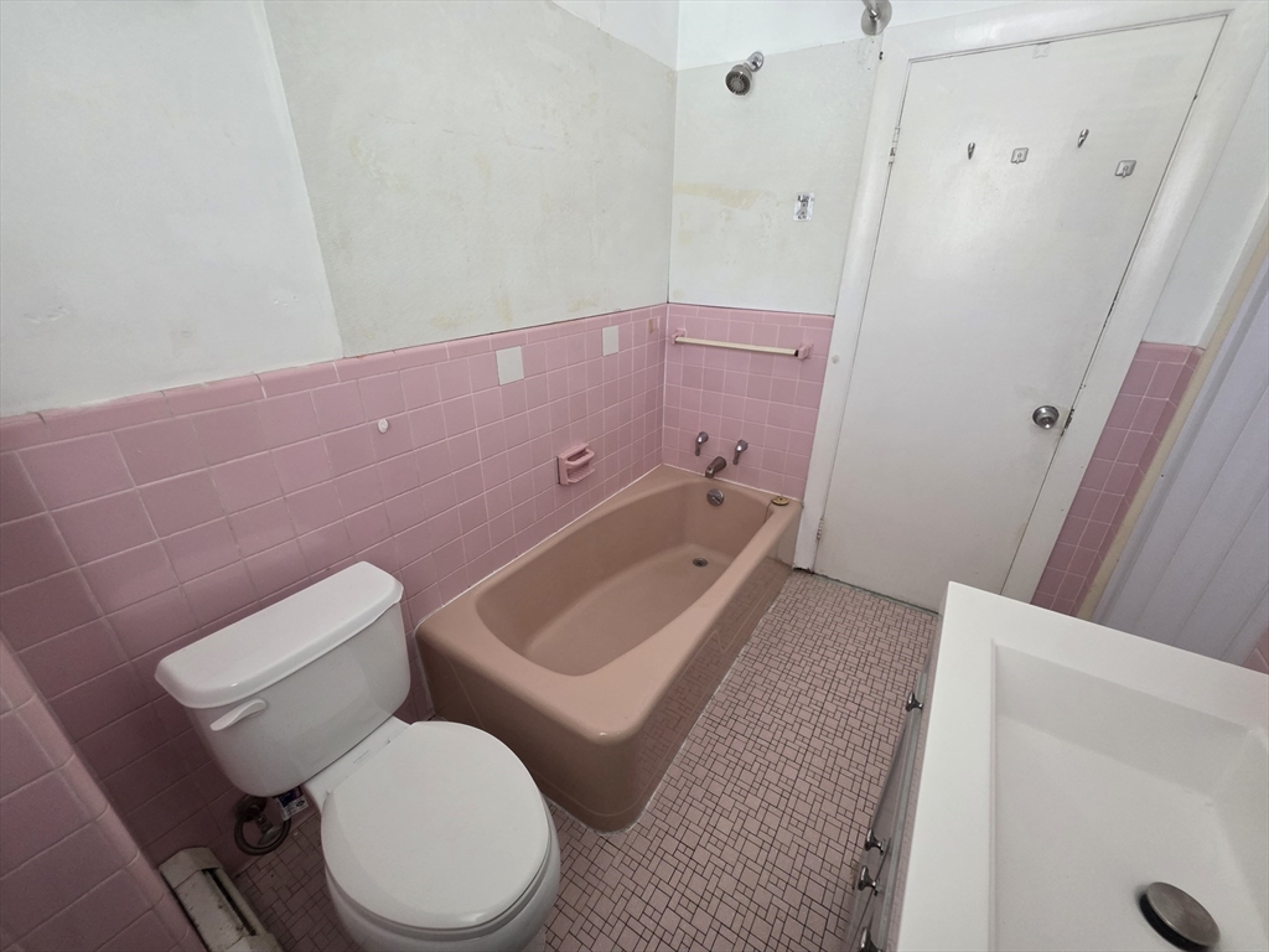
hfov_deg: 106.2
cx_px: 634
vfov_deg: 89.9
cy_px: 476
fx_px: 477
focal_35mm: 13
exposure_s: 1/60
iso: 320
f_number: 1.9
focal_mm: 2.2
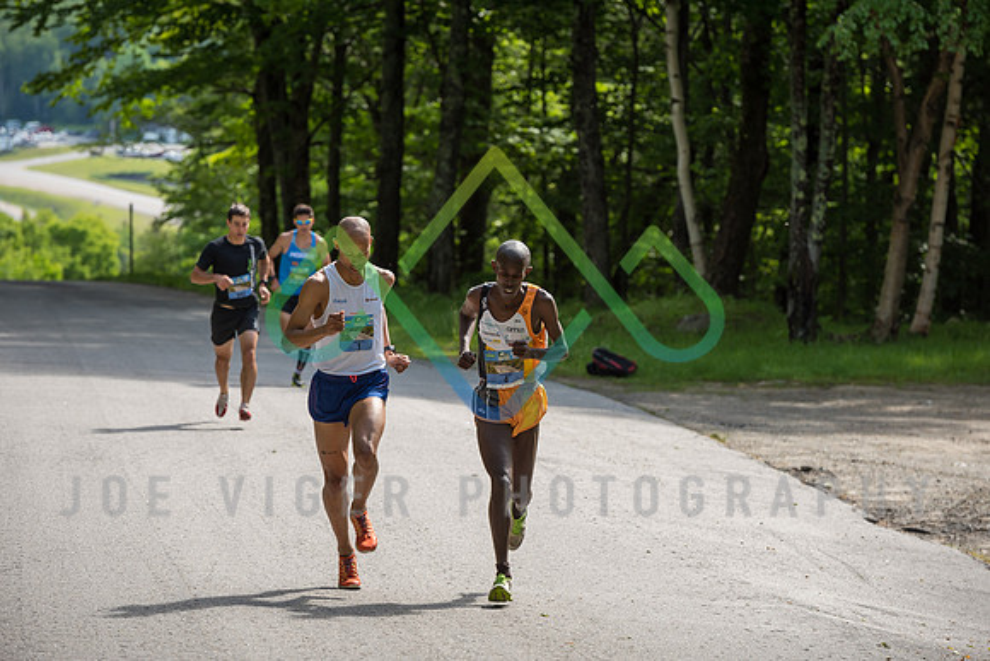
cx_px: 495
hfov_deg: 12.1
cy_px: 330
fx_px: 4676
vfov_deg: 8.1
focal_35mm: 170
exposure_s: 1/400
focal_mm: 170
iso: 200
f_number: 5.6
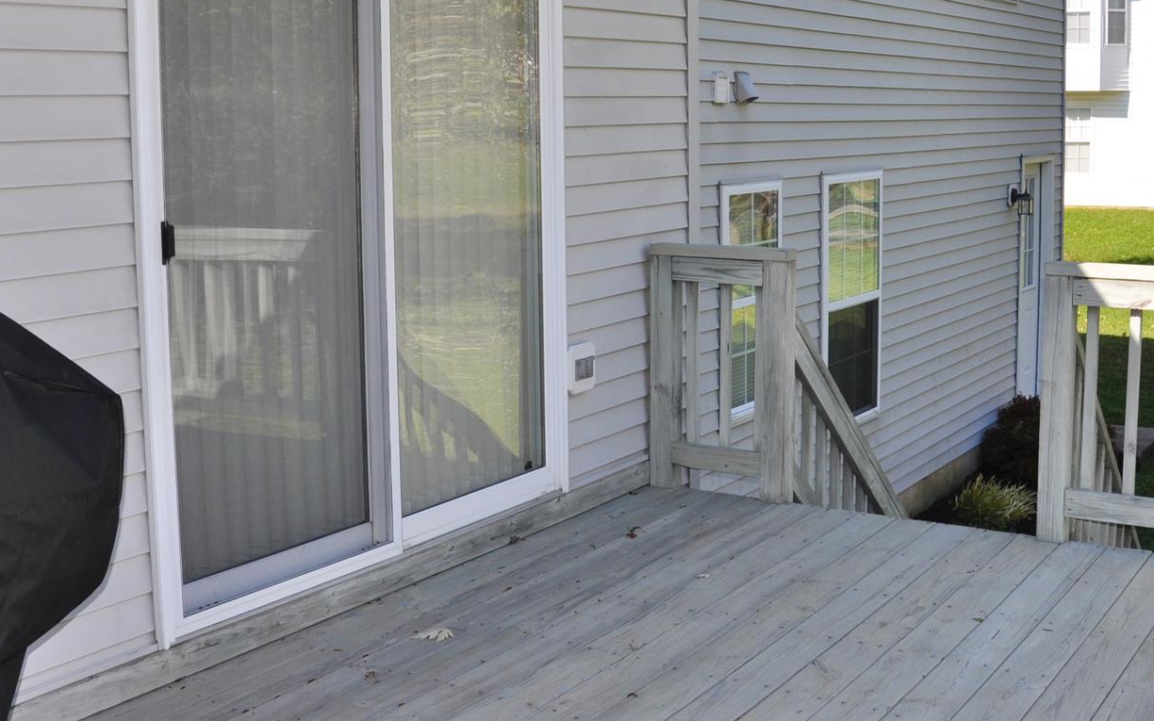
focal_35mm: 46
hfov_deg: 43.5
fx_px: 1447
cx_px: 575
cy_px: 267
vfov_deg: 27.9
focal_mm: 18
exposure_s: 1/200
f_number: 9
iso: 200
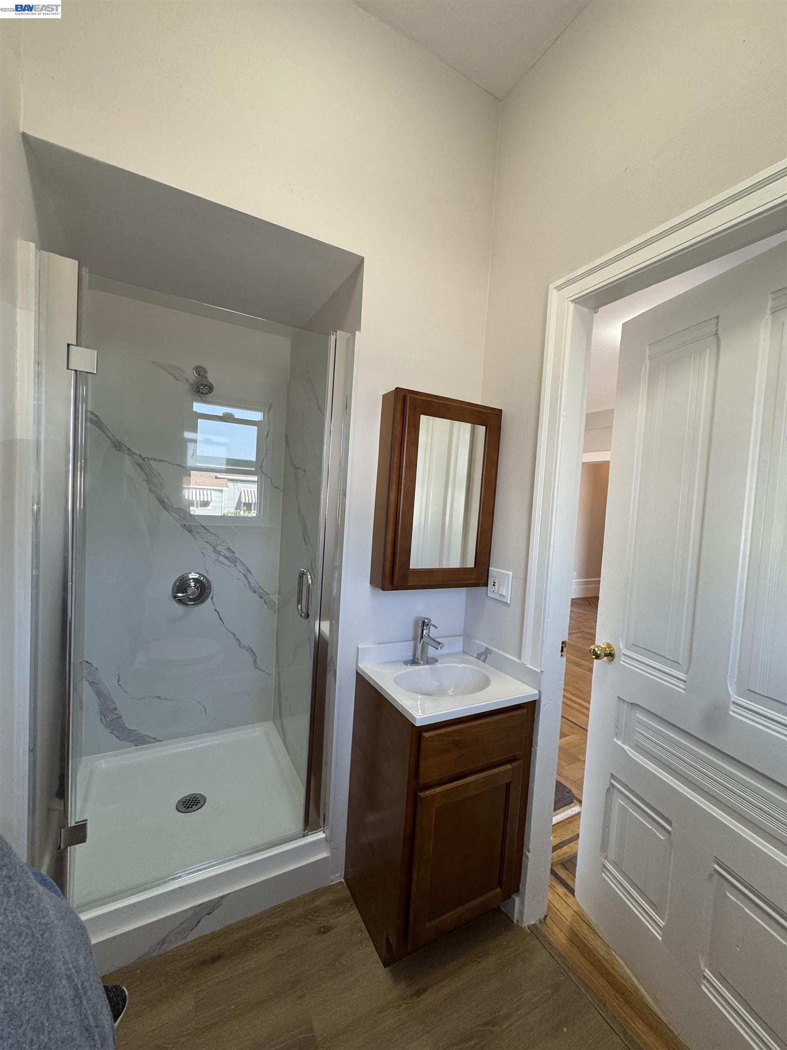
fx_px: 424
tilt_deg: -2.4
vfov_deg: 102.1
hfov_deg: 85.7
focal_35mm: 14
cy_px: 525
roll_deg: -3.2
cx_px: 394
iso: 125
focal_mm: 2.22
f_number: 2.2
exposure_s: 1/120
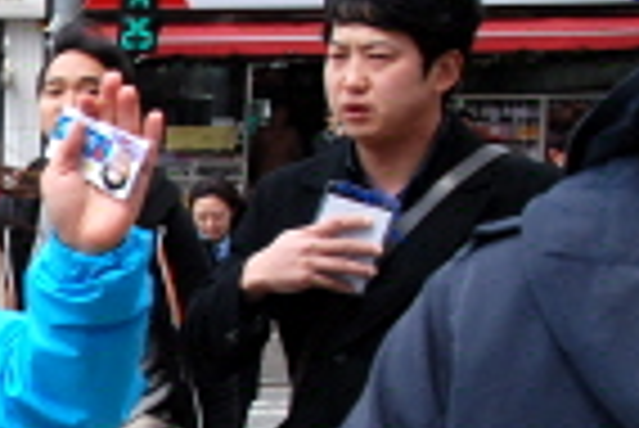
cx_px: -436
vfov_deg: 10.6
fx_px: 2257
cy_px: 563
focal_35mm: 127
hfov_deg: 14.5
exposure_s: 1/500
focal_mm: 24
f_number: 11
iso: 800
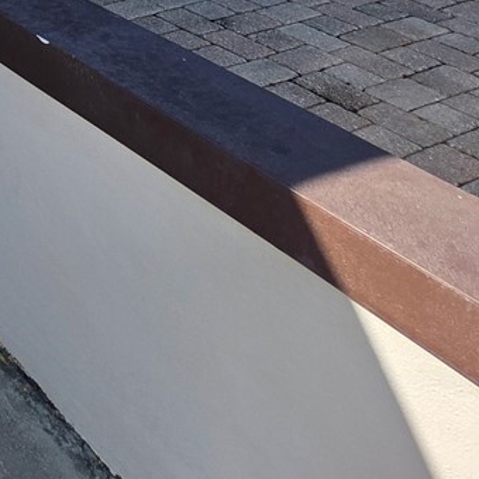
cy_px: -262
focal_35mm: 54
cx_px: -186
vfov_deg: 24.0
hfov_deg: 25.8
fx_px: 845
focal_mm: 2.2
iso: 40
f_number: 1.9
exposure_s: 1/1073
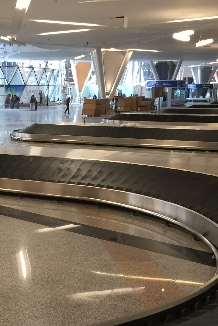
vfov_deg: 34.4
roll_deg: -1.0
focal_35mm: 58
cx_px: 44
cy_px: 184
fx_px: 527
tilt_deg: -9.6
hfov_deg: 23.1
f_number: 2.2
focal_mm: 4.15
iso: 80
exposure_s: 1/33
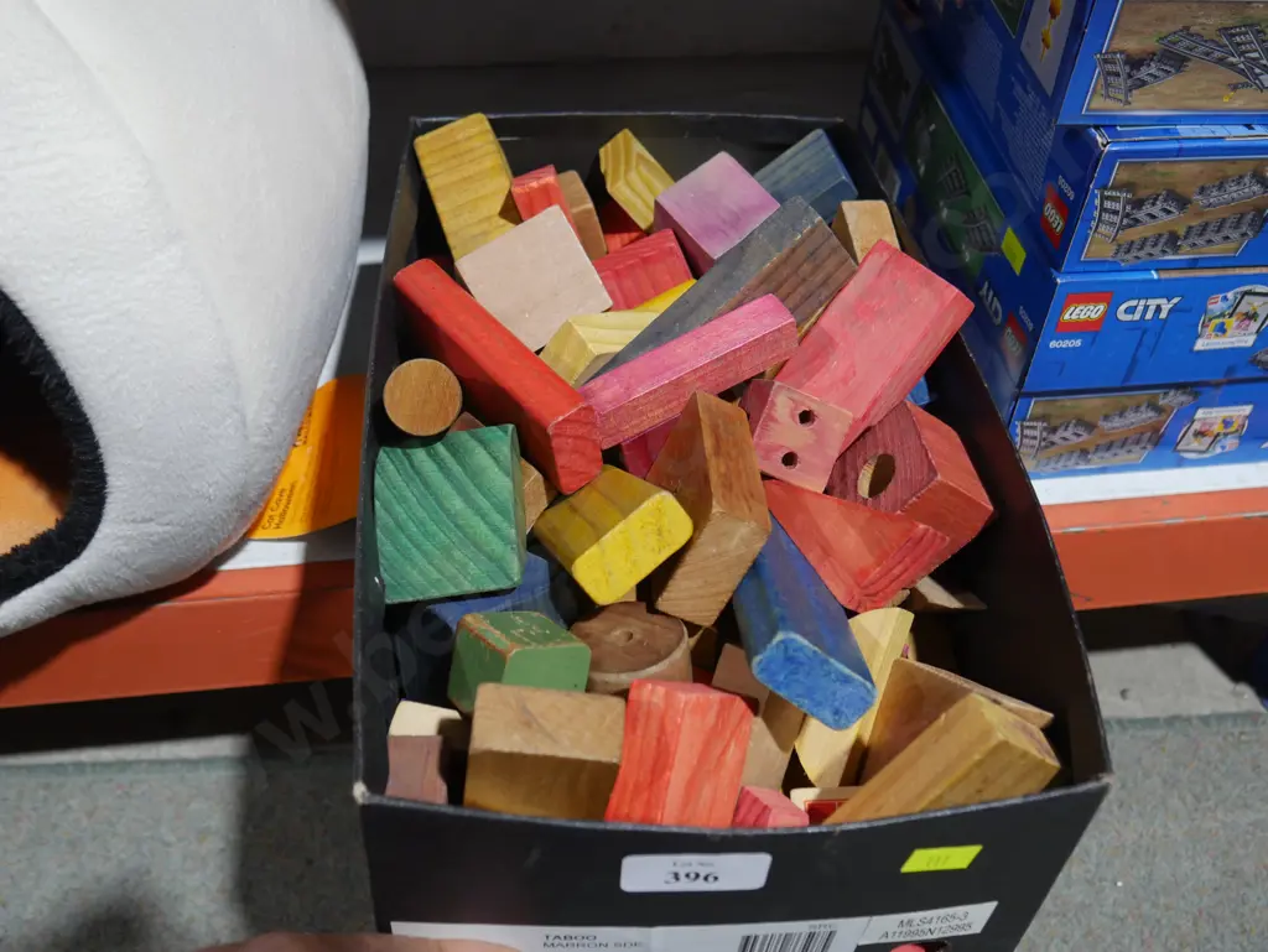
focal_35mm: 34
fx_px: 1246
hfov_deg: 53.9
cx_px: 634
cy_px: 476
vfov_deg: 41.8
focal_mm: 17
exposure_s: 1/60
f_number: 4
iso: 500
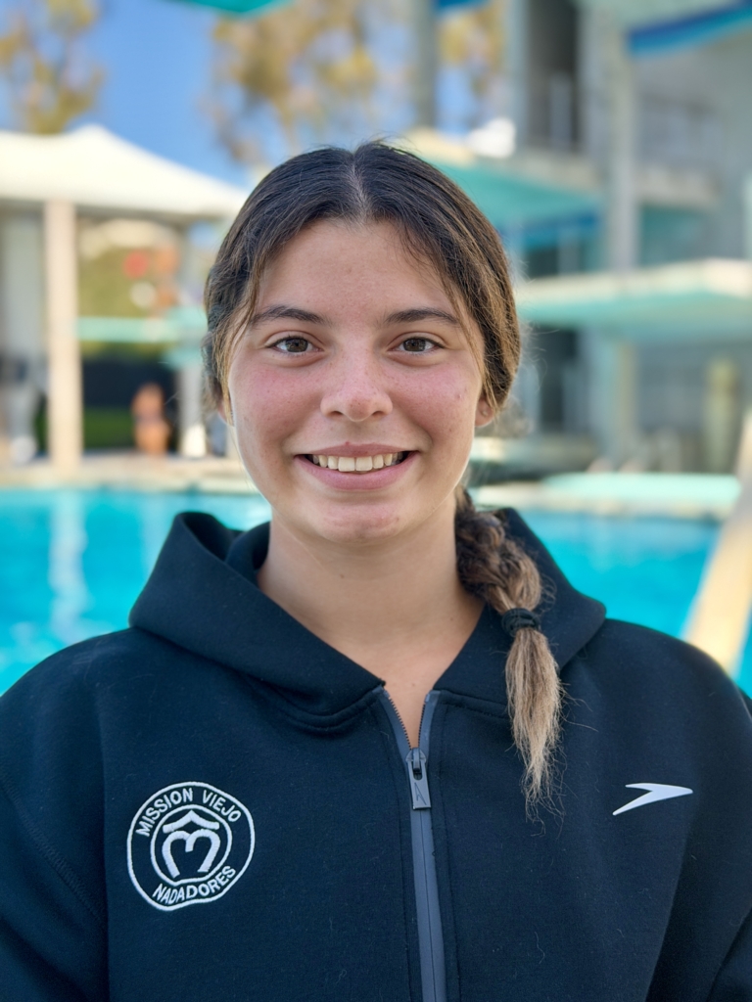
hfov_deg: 30.3
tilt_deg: -3.7
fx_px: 1390
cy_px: 501
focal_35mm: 48
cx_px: 376
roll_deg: -0.8
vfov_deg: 39.7
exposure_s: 1/1167
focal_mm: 6.76
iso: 100
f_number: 1.78
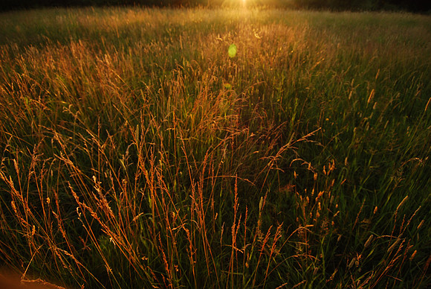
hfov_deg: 89.9
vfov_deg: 67.5
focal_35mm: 18
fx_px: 216
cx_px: 216
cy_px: 144
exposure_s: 1/200
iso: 200
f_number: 4.5
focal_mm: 12
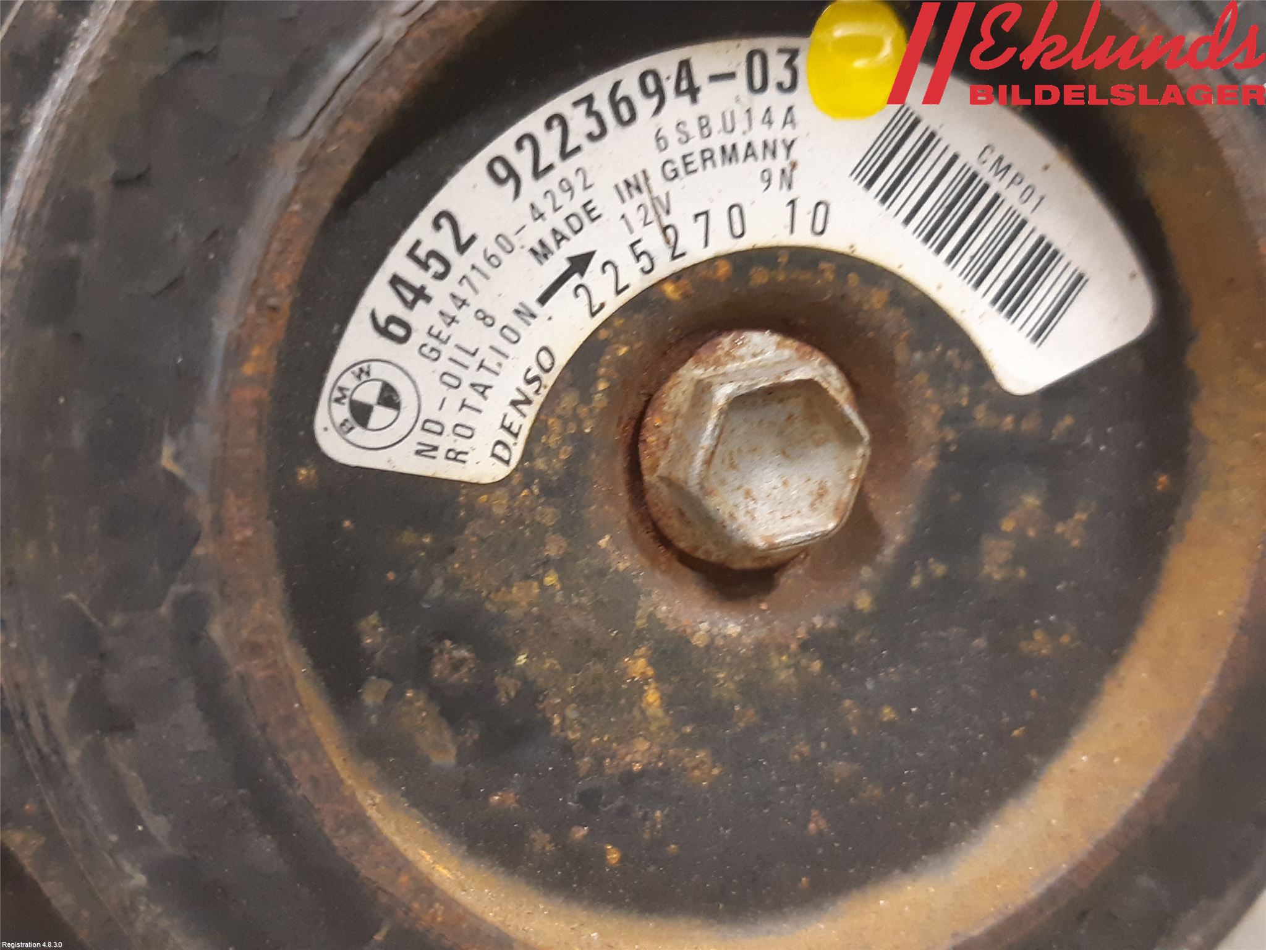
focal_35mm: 26
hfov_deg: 67.3
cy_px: 475
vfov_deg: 53.1
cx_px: 633
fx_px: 951
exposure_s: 1/25
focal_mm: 3.93
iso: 320
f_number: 1.7
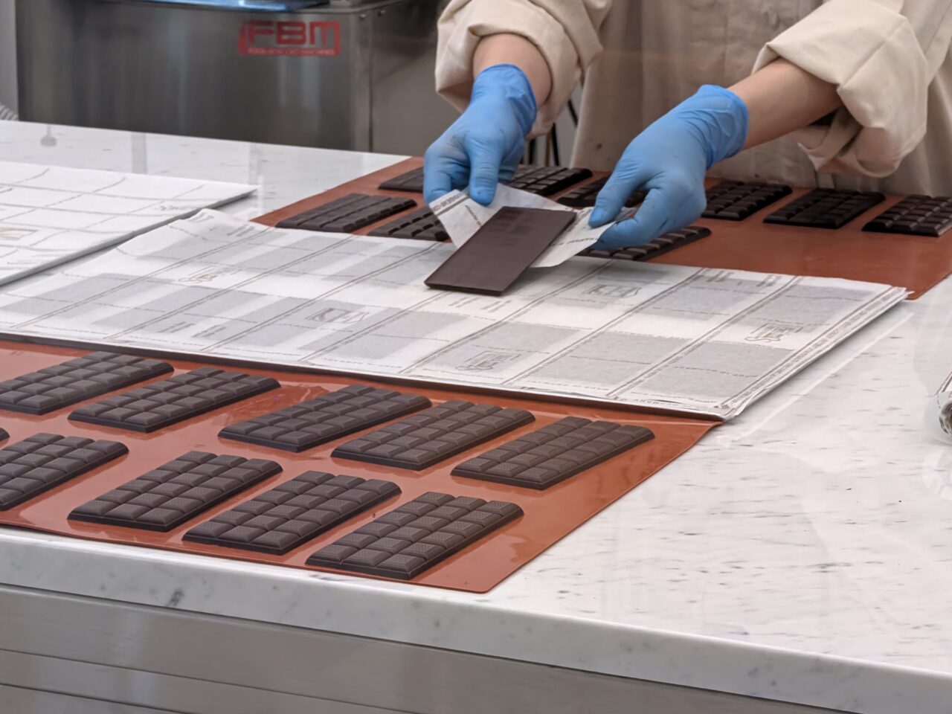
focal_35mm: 110
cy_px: 357
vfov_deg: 13.5
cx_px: 476
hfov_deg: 17.9
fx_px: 3025
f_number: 3.05
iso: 394
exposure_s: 1/180
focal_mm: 14.2
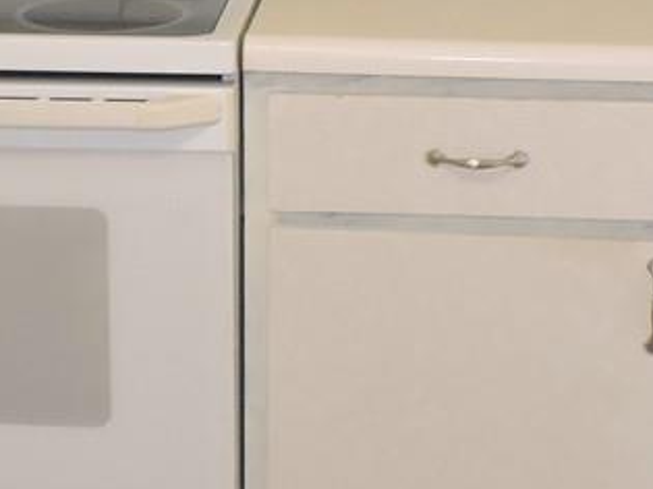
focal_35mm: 122
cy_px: 29
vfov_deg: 12.0
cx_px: 216
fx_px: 2301
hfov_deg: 16.1
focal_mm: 4.3
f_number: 3
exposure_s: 1/40
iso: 320
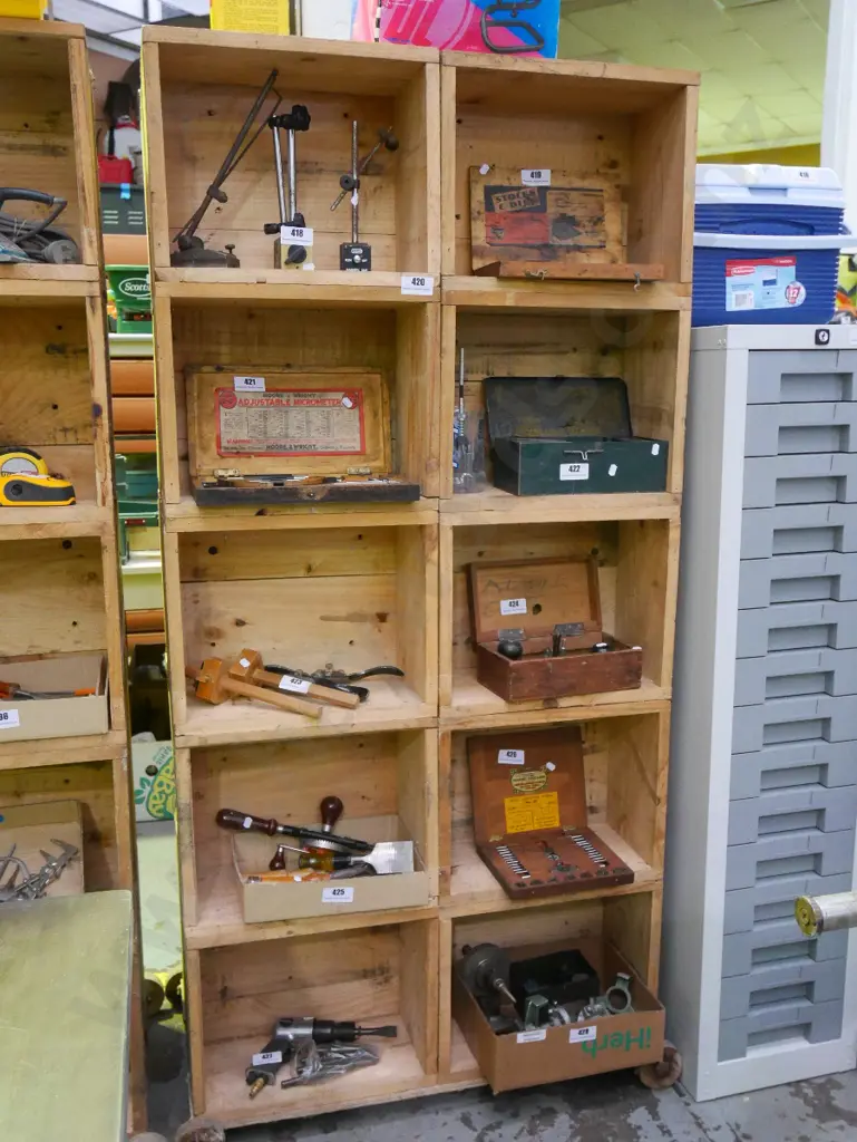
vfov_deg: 56.8
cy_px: 571
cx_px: 428
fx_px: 1055
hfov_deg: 44.2
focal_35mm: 32
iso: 3200
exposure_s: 1/40
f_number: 4
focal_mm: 16
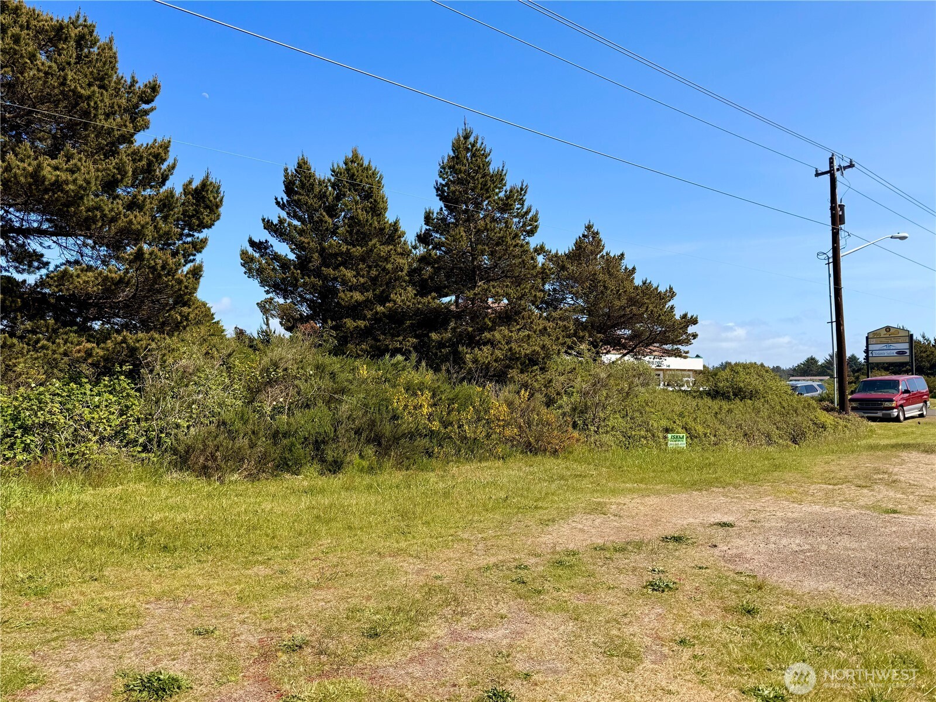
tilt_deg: +3.2
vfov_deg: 56.8
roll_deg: +0.0
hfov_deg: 71.6
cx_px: 468
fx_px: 649
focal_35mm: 24
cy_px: 351
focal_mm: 6.76
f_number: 1.78
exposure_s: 1/3953
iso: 80
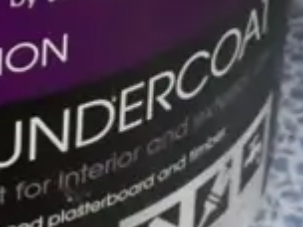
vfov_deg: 7.1
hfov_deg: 9.7
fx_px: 1768
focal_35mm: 202
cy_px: -223
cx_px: -66
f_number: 5.6
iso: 6400
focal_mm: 15
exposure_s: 1/125
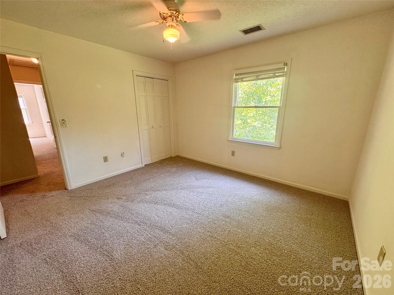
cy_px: 148
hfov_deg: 102.1
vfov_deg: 85.7
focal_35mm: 14
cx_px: 197
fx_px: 159
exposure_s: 1/60
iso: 200
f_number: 2.2
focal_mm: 2.22
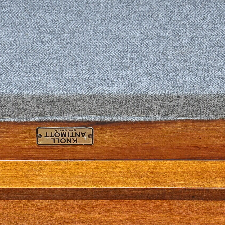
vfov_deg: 8.7
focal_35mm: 202
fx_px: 1483
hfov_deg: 8.7
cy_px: 112
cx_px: 60
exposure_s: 1/200
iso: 400
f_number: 5.6
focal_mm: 105
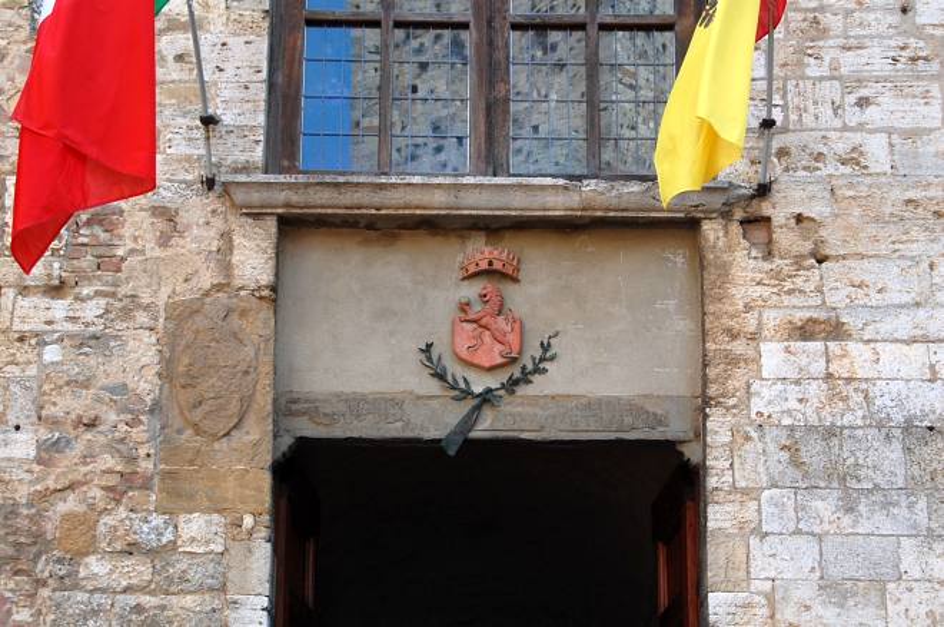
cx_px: 472
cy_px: 314
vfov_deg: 16.5
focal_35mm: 82
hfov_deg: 24.7
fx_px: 2160
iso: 400
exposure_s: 1/125
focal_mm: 55
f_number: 9
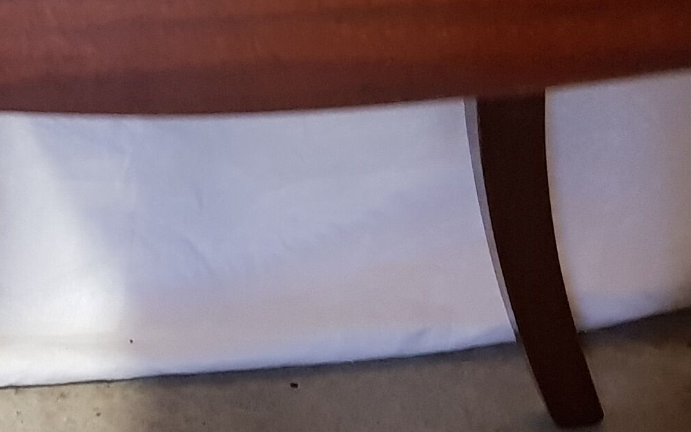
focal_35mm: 111
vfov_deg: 11.4
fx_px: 2091
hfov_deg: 18.6
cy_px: 596
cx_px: 130
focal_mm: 4.2
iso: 200
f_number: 1.7
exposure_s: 1/11
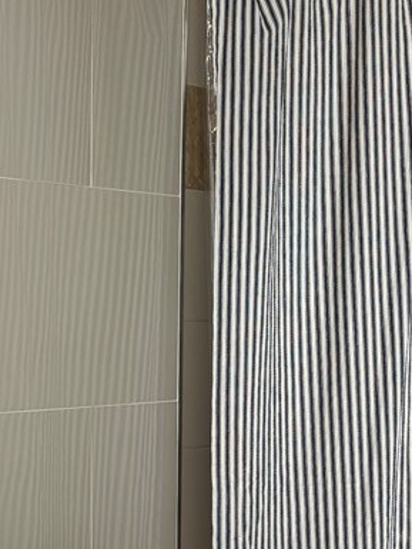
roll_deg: -2.3
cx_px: 242
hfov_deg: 13.7
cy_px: 633
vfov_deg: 17.5
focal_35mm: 108
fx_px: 1713
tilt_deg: -11.9
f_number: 1.6
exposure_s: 1/60
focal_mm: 5.96
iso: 80
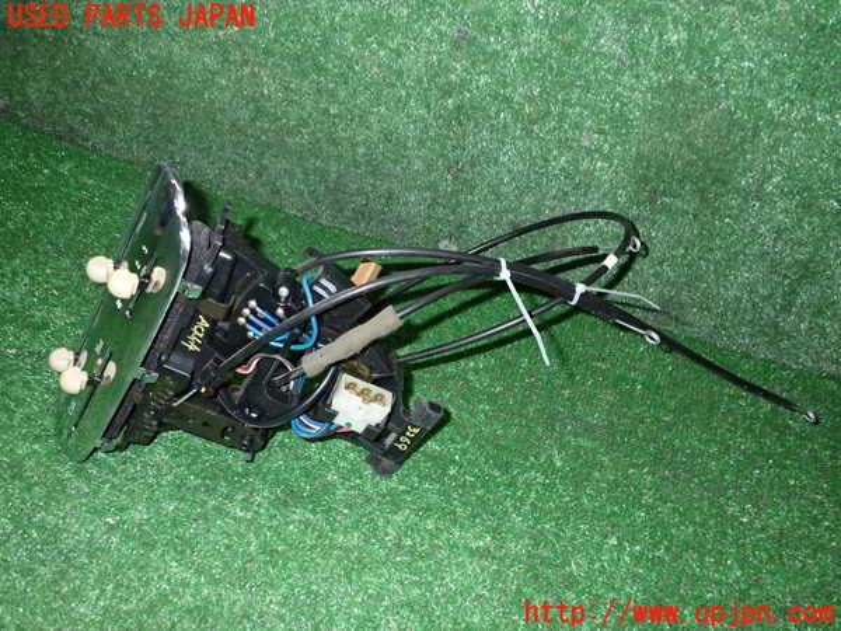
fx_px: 729
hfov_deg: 60.0
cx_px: 420
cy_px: 316
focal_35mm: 30
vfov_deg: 46.8
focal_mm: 5.4
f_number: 6.3
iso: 500
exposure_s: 1/30
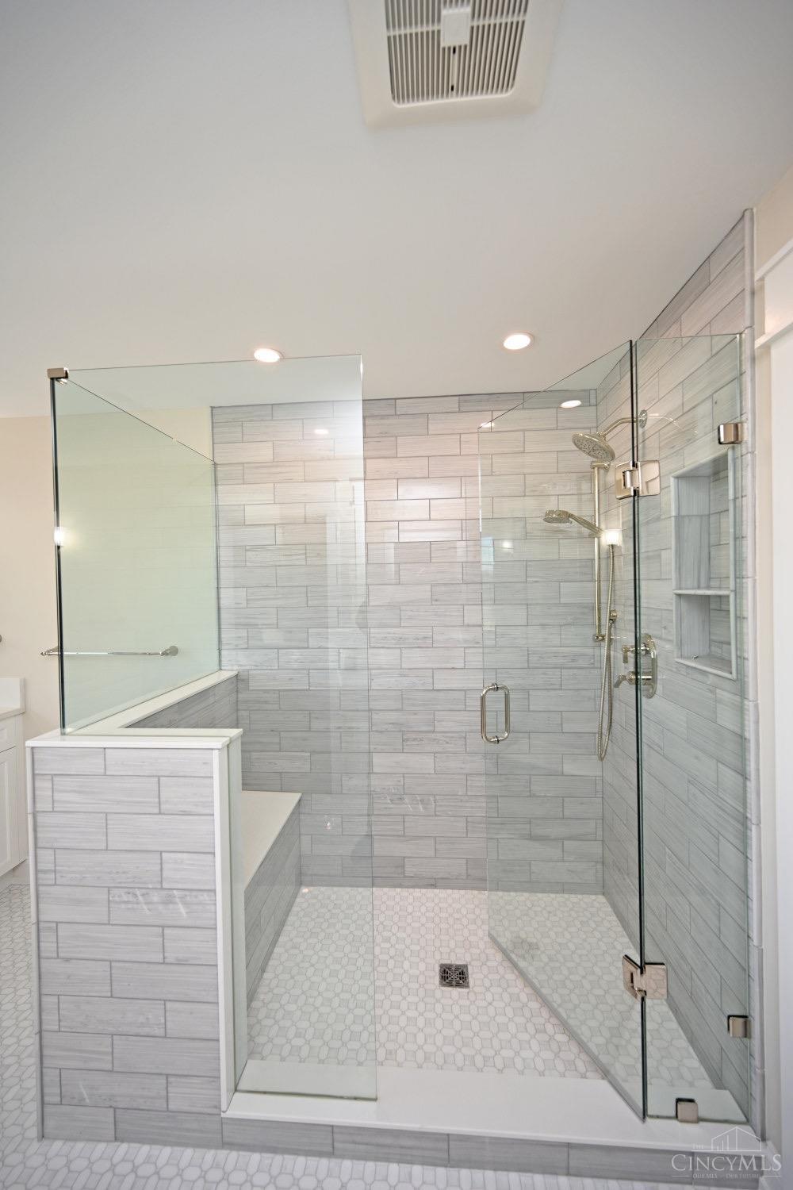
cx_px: 396
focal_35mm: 14
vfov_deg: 104.3
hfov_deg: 81.2
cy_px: 595
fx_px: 463
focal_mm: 14
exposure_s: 1/60
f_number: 4
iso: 220
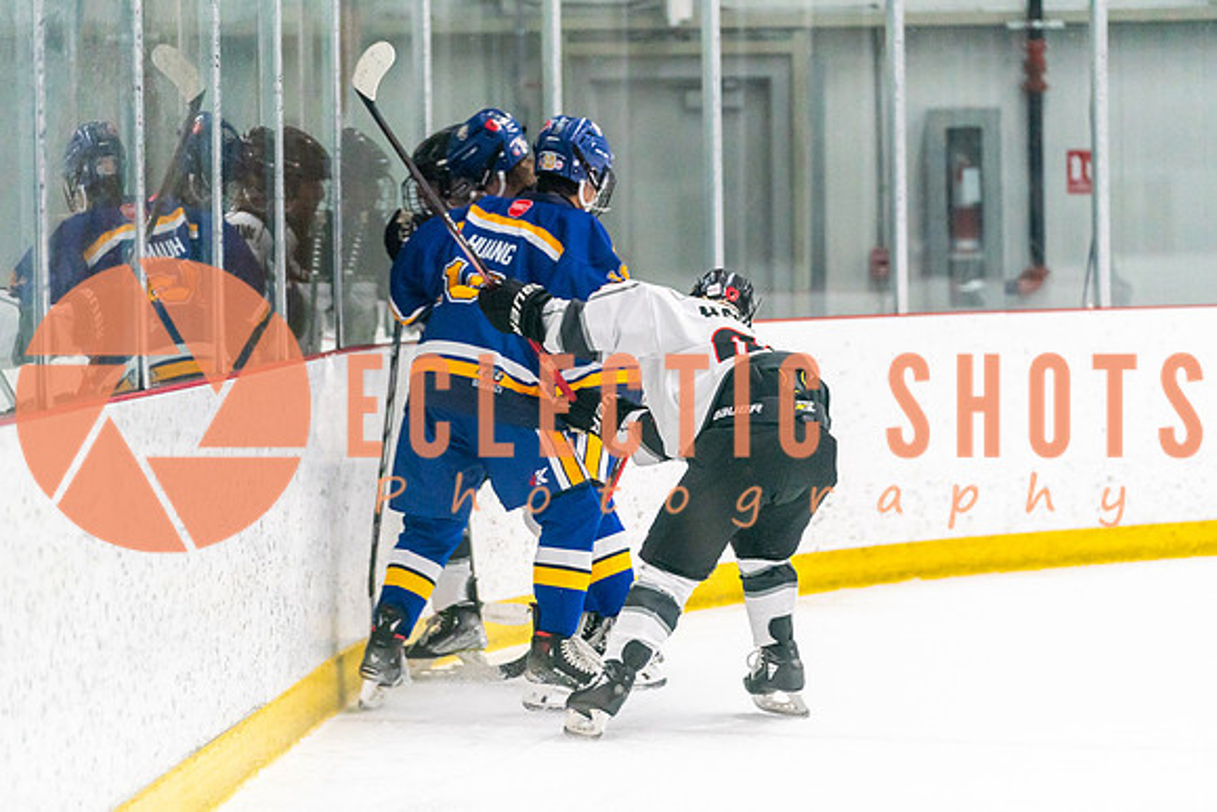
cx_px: 615
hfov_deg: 13.9
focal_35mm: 148
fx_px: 4992
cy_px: 415
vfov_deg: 9.3
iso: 3200
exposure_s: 1/1250
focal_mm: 130
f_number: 2.8
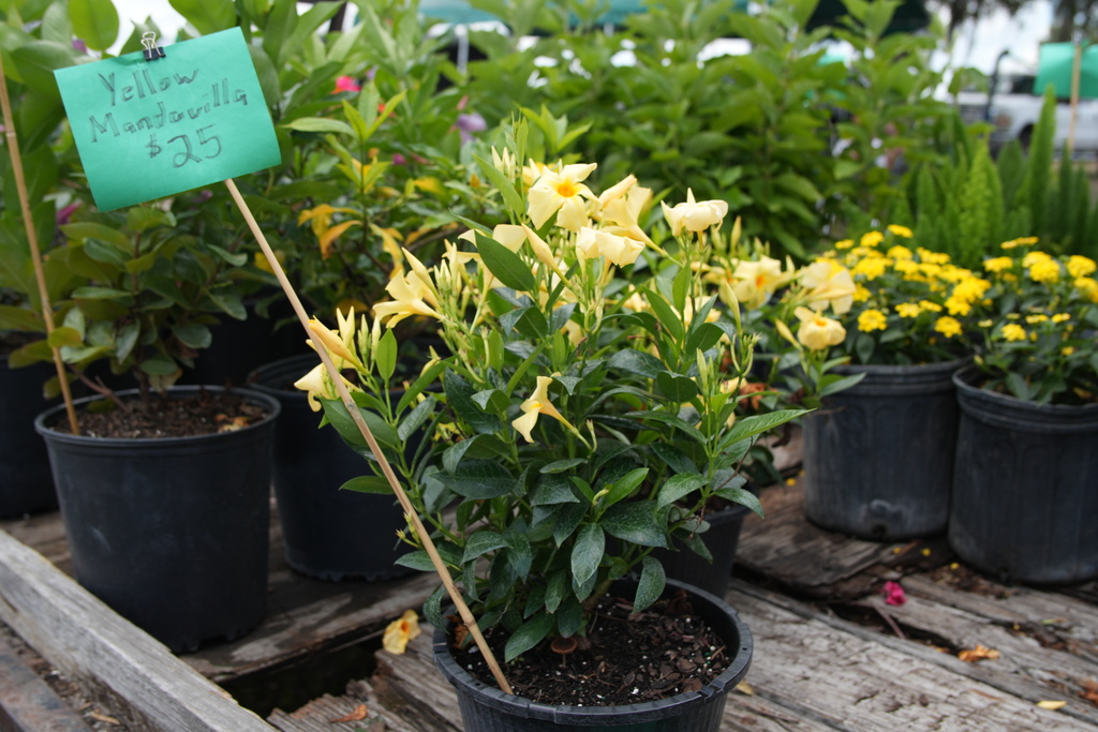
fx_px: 1098
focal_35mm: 36
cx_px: 549
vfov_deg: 36.9
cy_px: 366
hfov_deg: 53.1
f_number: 3.5
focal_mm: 24
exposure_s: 1/400
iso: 100
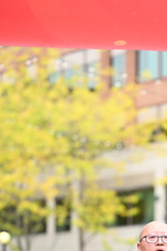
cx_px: 184
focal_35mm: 253
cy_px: 263
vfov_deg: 8.1
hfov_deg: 5.4
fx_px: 1760
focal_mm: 105
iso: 640
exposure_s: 1/1600
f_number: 2.8
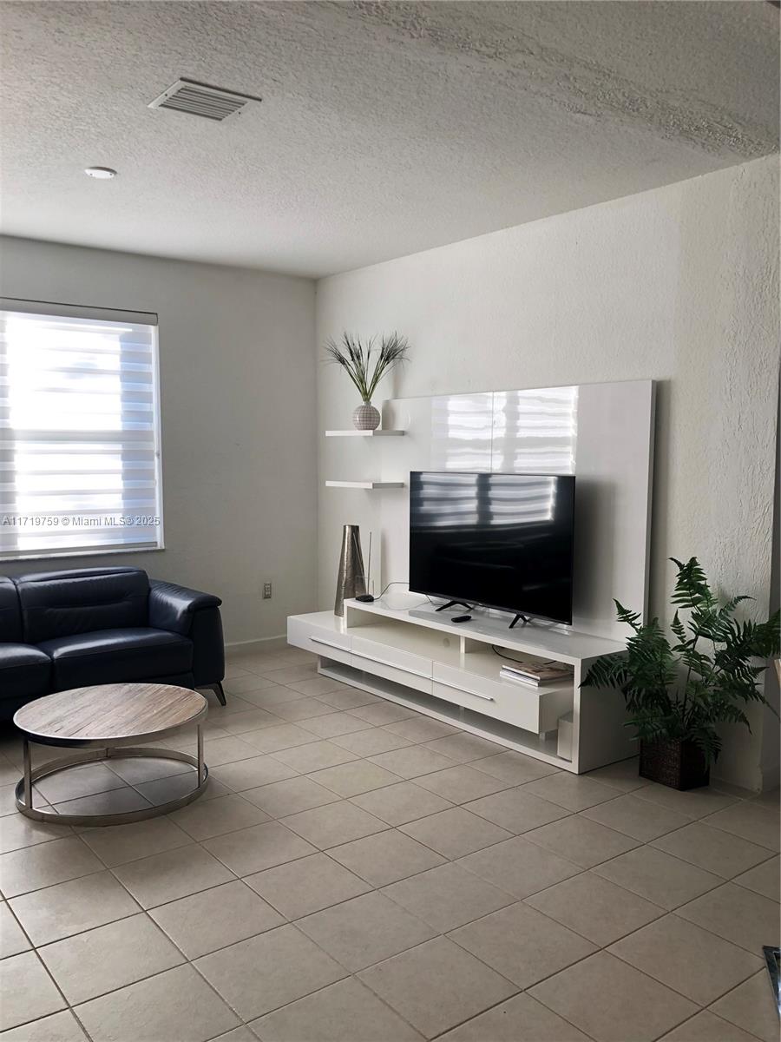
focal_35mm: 28
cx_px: 390
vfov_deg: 63.4
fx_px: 842
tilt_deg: -3.9
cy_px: 521
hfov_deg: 49.7
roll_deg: +0.6
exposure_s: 1/120
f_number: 1.8
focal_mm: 3.99
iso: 40
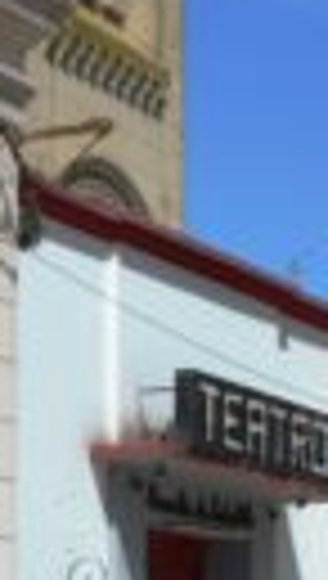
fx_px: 2601
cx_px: -373
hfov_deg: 6.9
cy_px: 973
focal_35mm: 169
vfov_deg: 11.9
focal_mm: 20
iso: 100
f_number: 9
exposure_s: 1/400
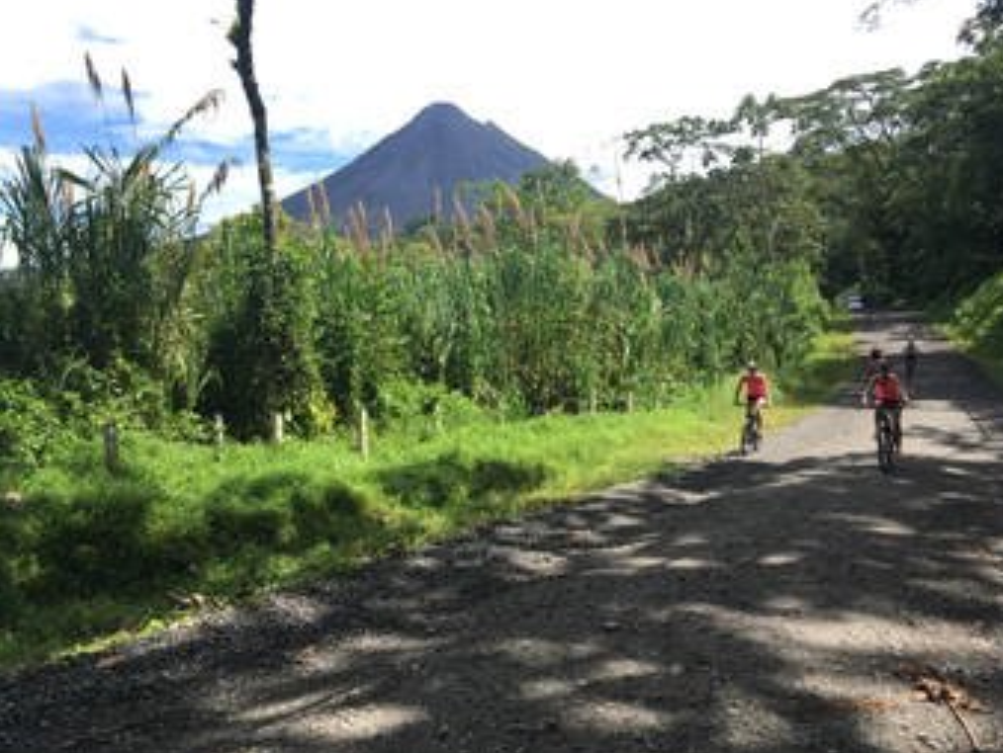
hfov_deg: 59.9
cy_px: 378
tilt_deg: -6.7
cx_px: 516
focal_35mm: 30
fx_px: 870
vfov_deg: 46.8
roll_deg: +2.0
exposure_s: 1/793
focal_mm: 4.15
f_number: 2.2
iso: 25
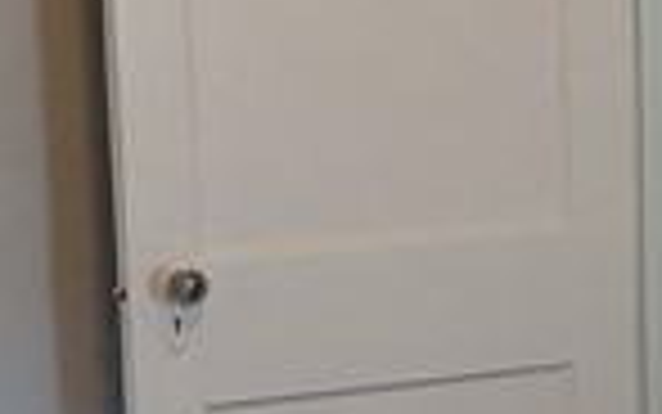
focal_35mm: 177
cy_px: 540
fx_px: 3195
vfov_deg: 7.3
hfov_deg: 11.7
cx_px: 601
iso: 30
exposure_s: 1/120
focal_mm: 6.9
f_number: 1.68
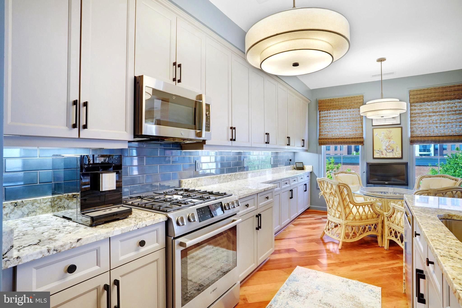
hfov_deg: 86.9
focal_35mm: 19
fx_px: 244
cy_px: 154
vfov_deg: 64.6
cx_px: 231
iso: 1250
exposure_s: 1/13
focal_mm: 19
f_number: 8
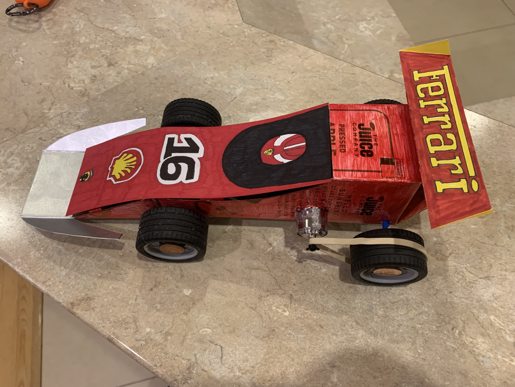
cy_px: 194
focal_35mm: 26
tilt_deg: -60.5
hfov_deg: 67.3
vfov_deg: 53.1
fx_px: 387
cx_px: 258
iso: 250
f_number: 1.8
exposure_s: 1/50
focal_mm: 4.25
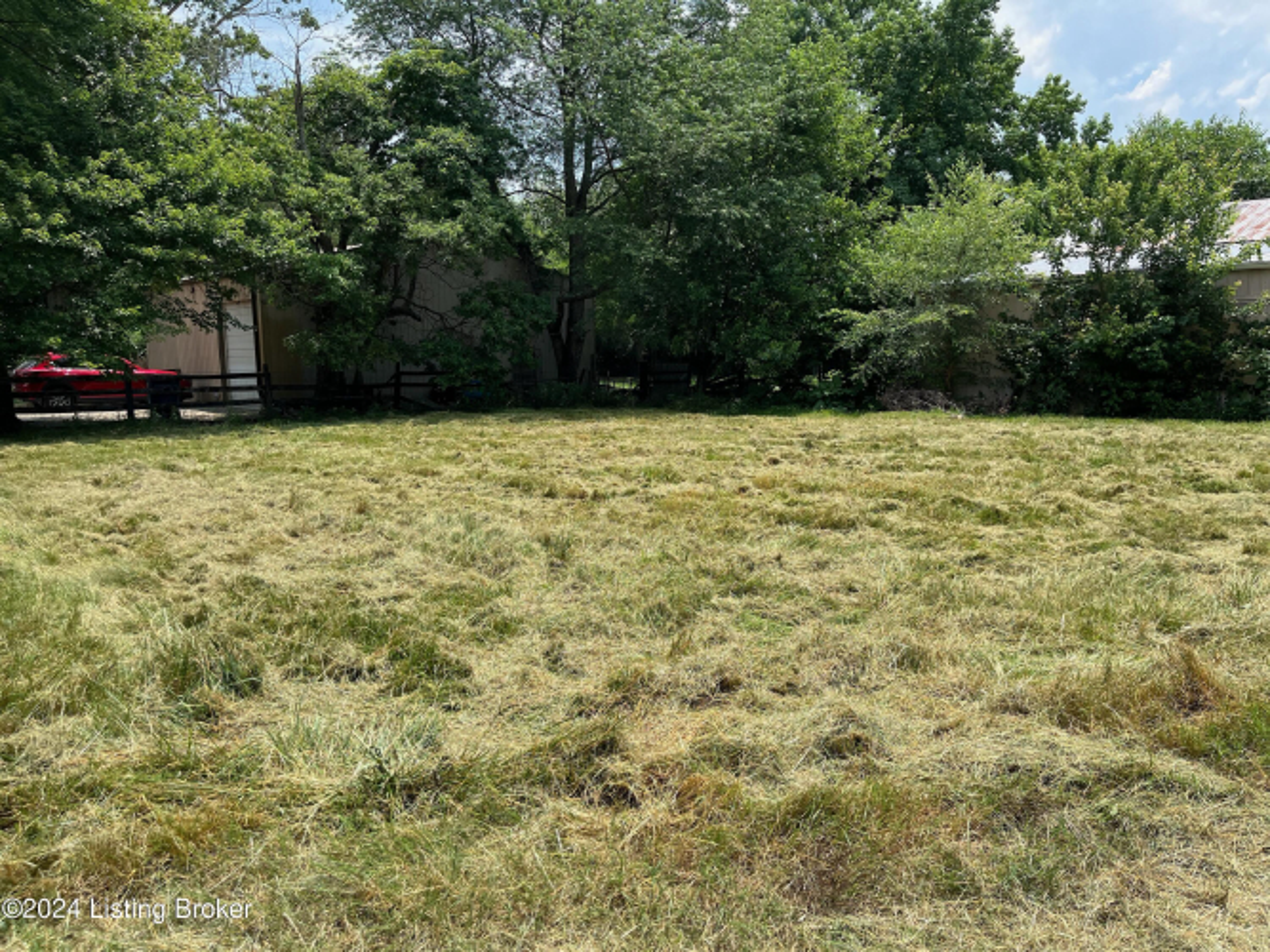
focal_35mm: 26
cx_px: 635
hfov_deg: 67.3
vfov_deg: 53.0
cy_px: 476
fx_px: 954
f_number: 1.6
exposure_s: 1/2513
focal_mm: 5.1
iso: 50
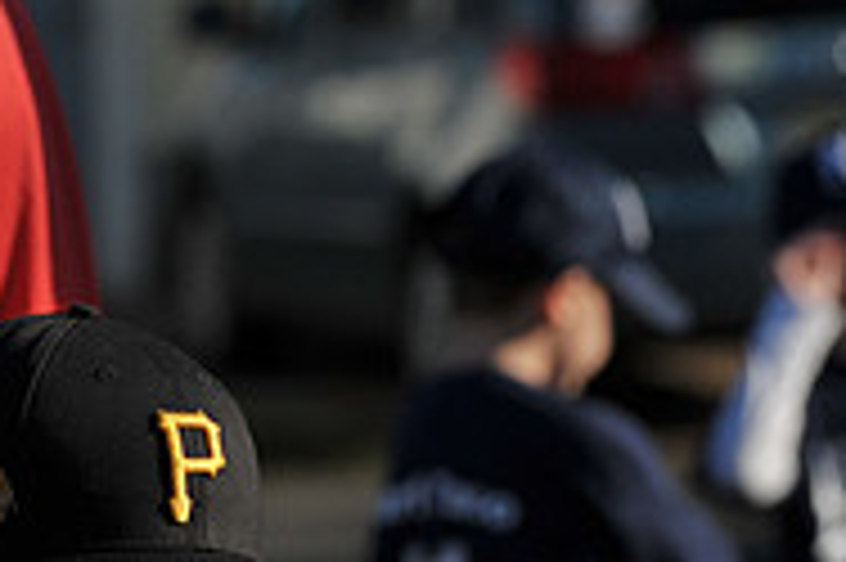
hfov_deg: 3.3
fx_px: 14463
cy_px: 854
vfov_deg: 2.2
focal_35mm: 616
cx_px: -130
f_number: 8
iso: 400
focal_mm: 200
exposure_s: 1/1600
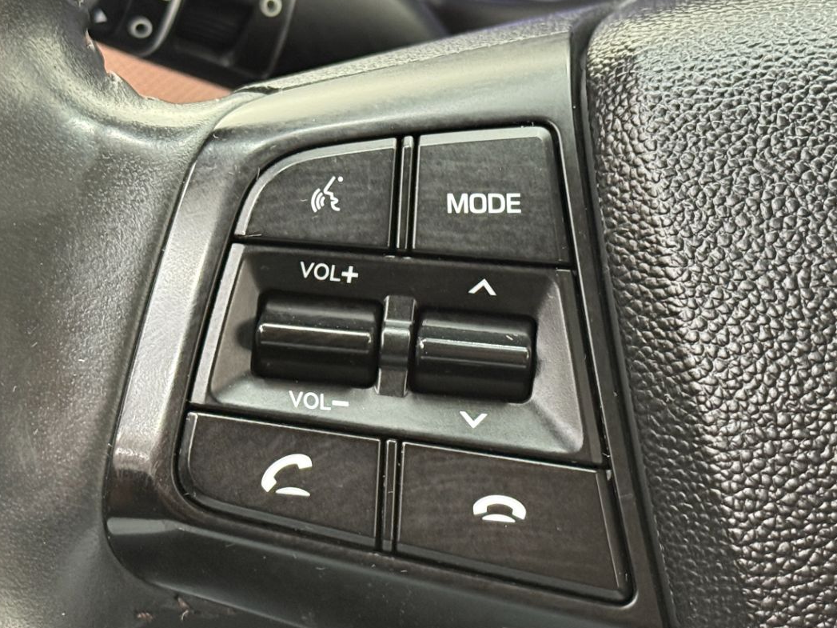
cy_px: 346
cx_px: 440
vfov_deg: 16.8
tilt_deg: -25.3
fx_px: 2128
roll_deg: -3.5
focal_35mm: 88
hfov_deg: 22.3
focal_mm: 6.76
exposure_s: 1/24
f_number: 1.78
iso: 640
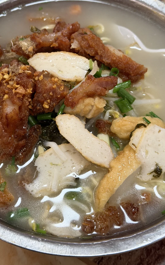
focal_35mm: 60
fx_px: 432
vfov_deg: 33.9
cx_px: 51
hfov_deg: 21.5
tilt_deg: -58.7
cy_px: 111
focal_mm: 6.76
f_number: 1.78
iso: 200
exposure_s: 1/33
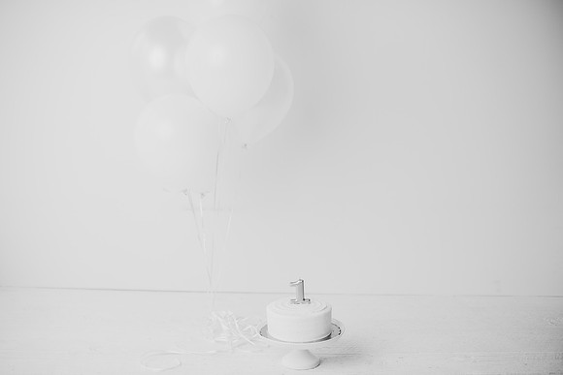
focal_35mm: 51
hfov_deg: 39.0
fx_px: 794
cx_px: 284
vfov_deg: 26.6
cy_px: 187
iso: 100
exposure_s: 1/160
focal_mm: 50
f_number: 2.5
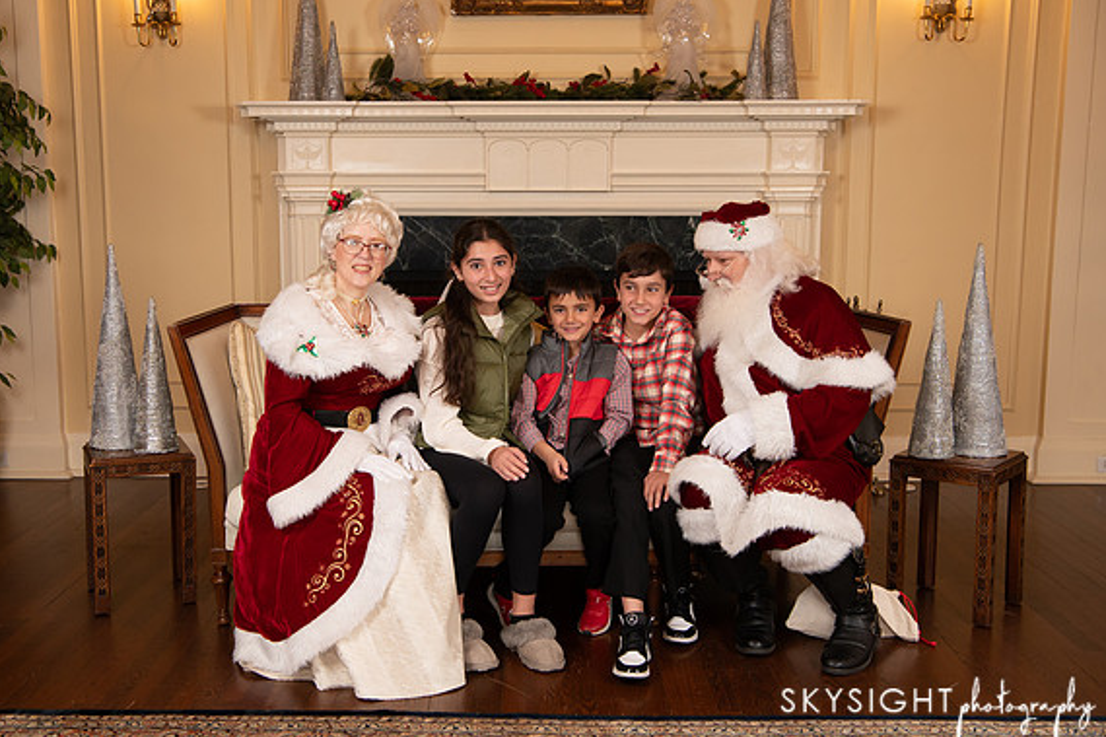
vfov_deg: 31.9
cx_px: 487
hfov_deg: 46.3
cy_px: 368
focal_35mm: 42
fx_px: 1290
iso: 1600
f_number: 5.6
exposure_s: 1/200
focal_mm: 36
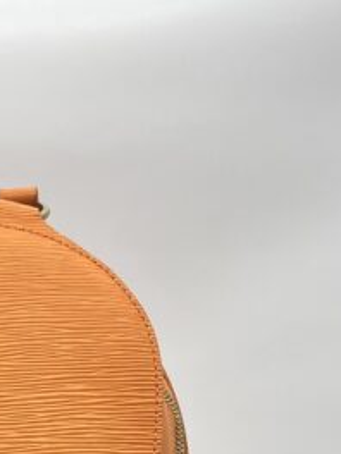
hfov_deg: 14.2
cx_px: -55
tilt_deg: -5.1
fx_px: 1327
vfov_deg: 18.6
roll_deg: -0.2
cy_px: 521
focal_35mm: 101
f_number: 1.5
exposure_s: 1/156
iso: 40
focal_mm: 5.7
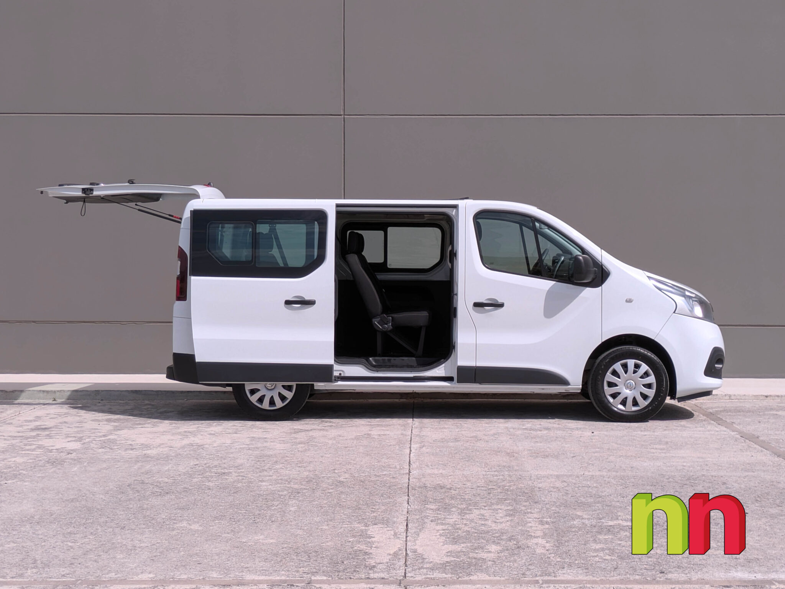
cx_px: 392
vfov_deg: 56.8
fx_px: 544
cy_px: 294
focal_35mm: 24
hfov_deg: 71.6
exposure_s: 1/3200
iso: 80
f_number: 1.8
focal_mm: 6.86
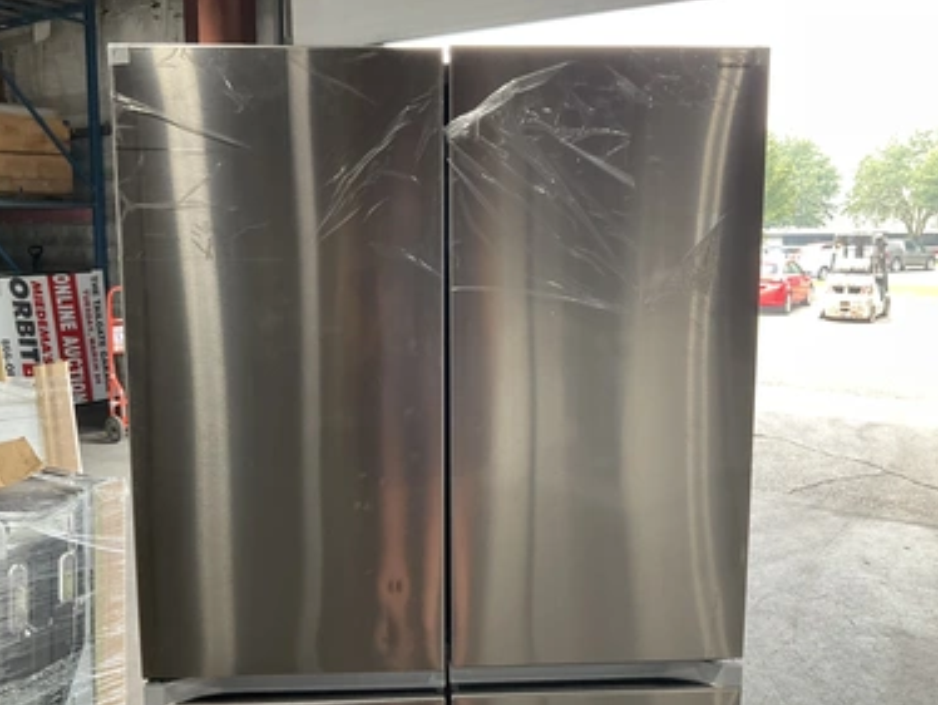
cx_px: 444
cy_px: 351
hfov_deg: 58.3
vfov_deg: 45.5
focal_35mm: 31
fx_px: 841
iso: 50
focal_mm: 3
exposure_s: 1/122
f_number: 1.8
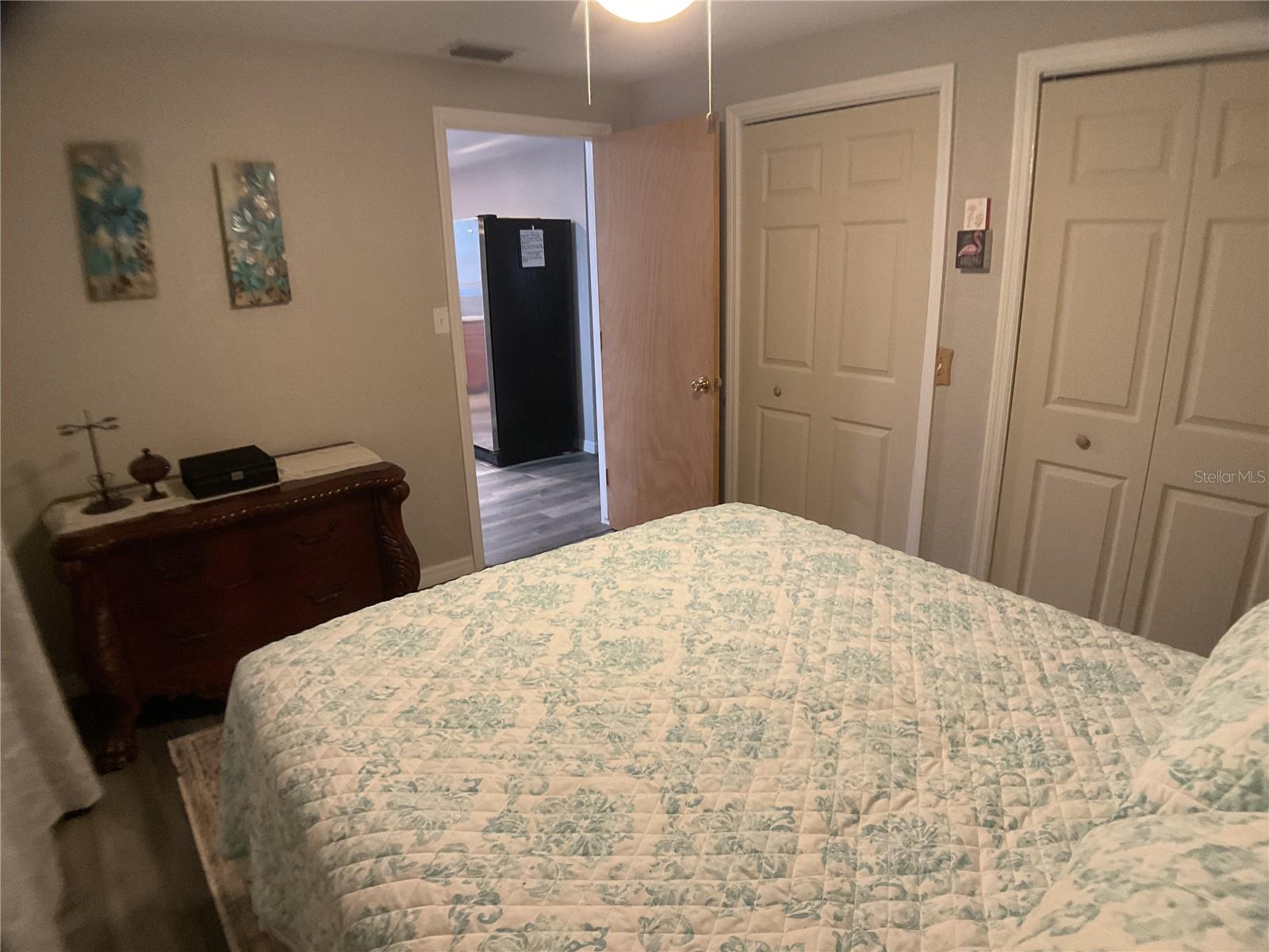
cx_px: 634
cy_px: 476
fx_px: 1063
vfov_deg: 48.2
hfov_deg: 61.7
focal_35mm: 29
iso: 250
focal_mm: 3
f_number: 1.8
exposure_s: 1/60
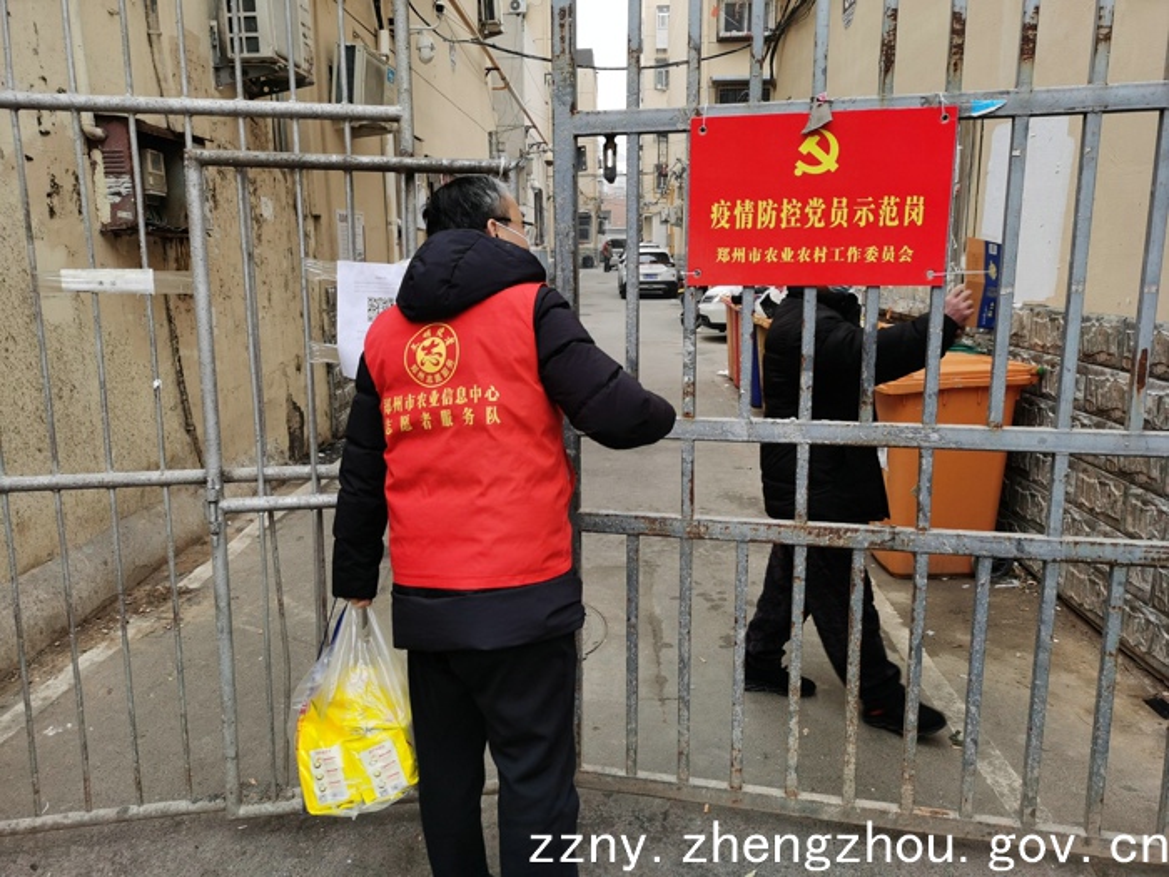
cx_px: 584
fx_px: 912
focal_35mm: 27
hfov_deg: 65.3
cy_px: 438
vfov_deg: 51.4
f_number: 1.8
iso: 50
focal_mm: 5.58
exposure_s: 1/100
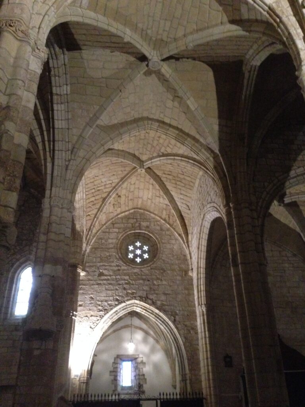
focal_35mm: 33
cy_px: 204
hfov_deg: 42.9
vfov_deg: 55.4
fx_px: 388
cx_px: 152
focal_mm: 4.12
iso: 800
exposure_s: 1/15
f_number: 2.4
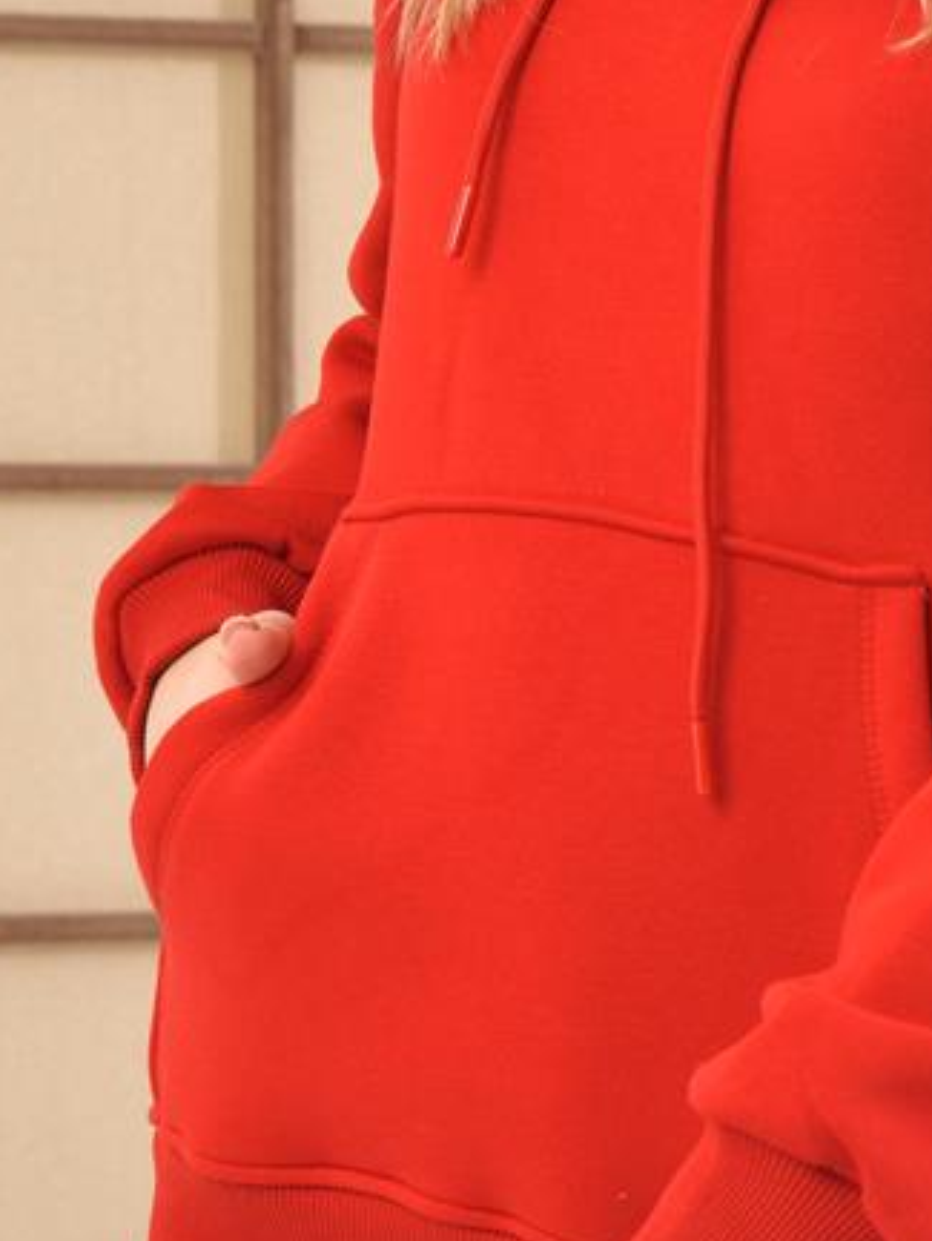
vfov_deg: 8.5
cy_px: 304
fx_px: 8360
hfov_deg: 6.4
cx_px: 711
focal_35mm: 233
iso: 100
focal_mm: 70
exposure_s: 1/160
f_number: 8
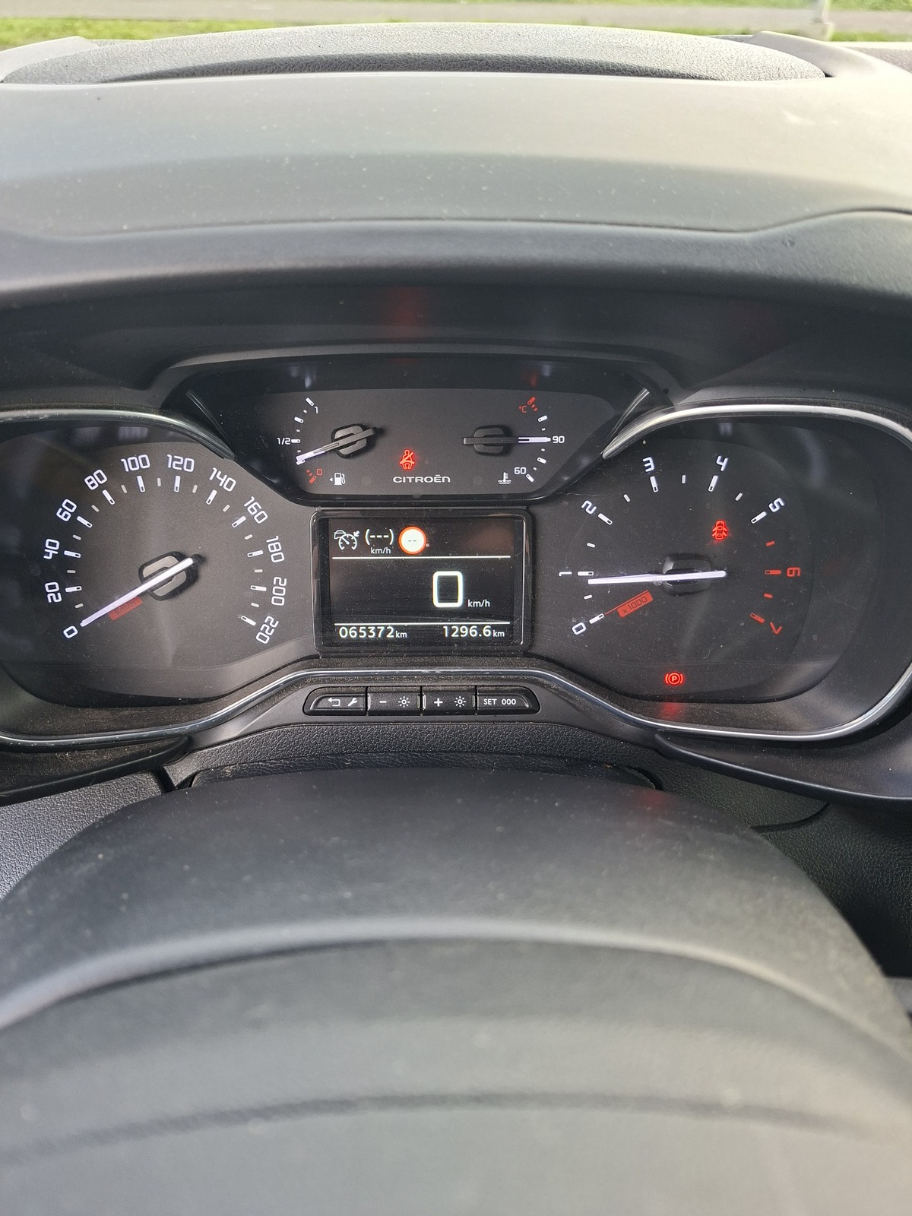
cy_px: 608
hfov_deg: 58.9
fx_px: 808
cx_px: 456
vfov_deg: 73.9
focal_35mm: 23
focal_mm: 5.54
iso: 100
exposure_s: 1/100
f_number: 1.8
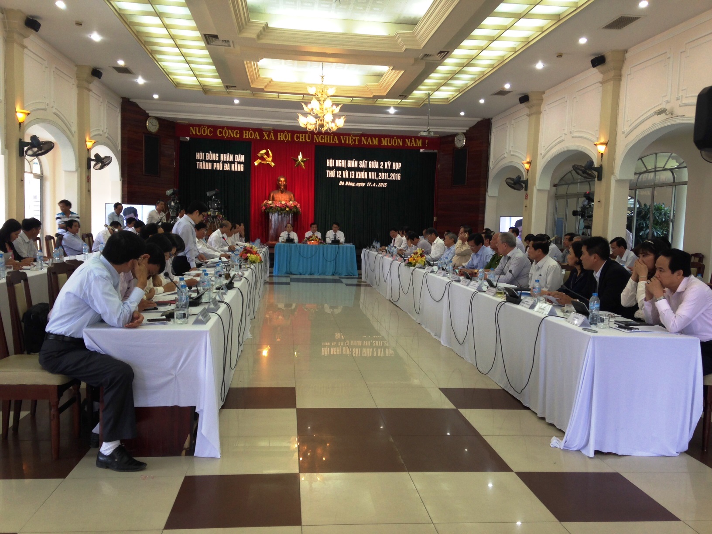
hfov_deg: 55.4
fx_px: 679
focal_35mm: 33
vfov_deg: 42.9
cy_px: 267
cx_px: 356
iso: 50
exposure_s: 1/20
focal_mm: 4.12
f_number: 2.4
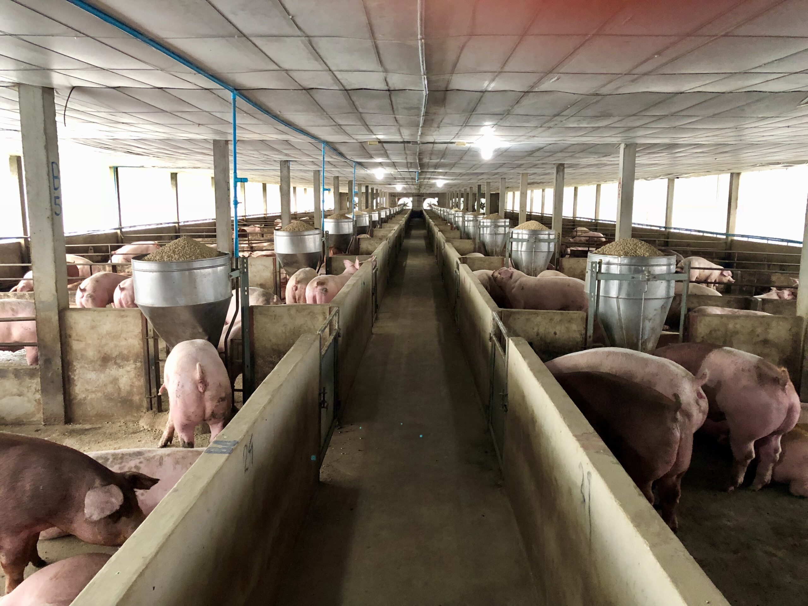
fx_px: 677
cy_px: 303
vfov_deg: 48.2
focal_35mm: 29
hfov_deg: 61.7
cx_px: 404
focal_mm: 3.99
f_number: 1.8
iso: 100
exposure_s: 1/13
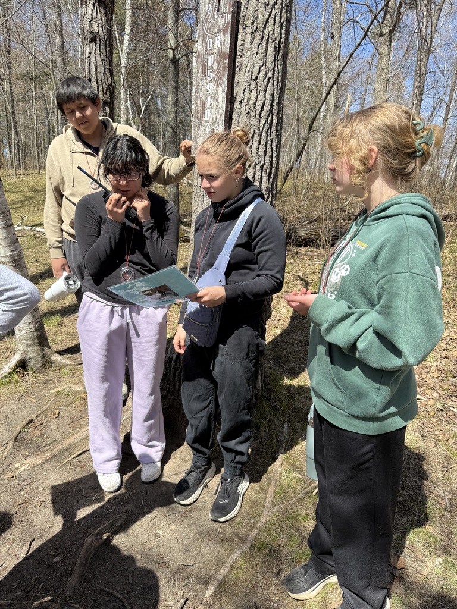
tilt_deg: -12.0
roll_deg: -3.3
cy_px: 304
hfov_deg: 56.8
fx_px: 422
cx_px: 228
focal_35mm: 24
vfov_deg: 71.6
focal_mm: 6.76
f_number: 1.78
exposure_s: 1/2110
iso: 80
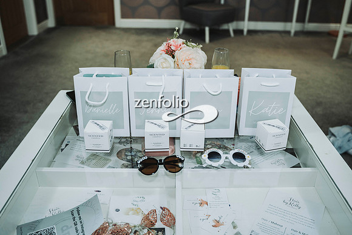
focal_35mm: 33
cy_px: 99
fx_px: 323
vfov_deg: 39.9
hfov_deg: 57.2
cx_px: 183
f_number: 2.8
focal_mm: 28
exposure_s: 1/80
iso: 800
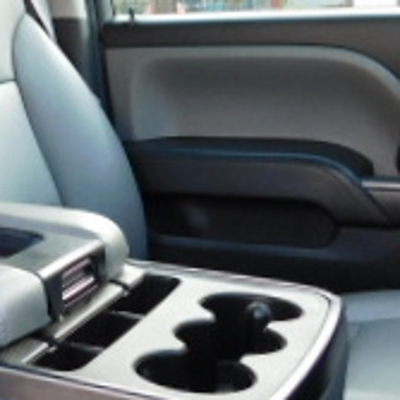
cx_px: -242
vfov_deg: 21.9
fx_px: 1020
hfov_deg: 18.8
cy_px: 72
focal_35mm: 78
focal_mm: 4
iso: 125
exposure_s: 1/30
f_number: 3
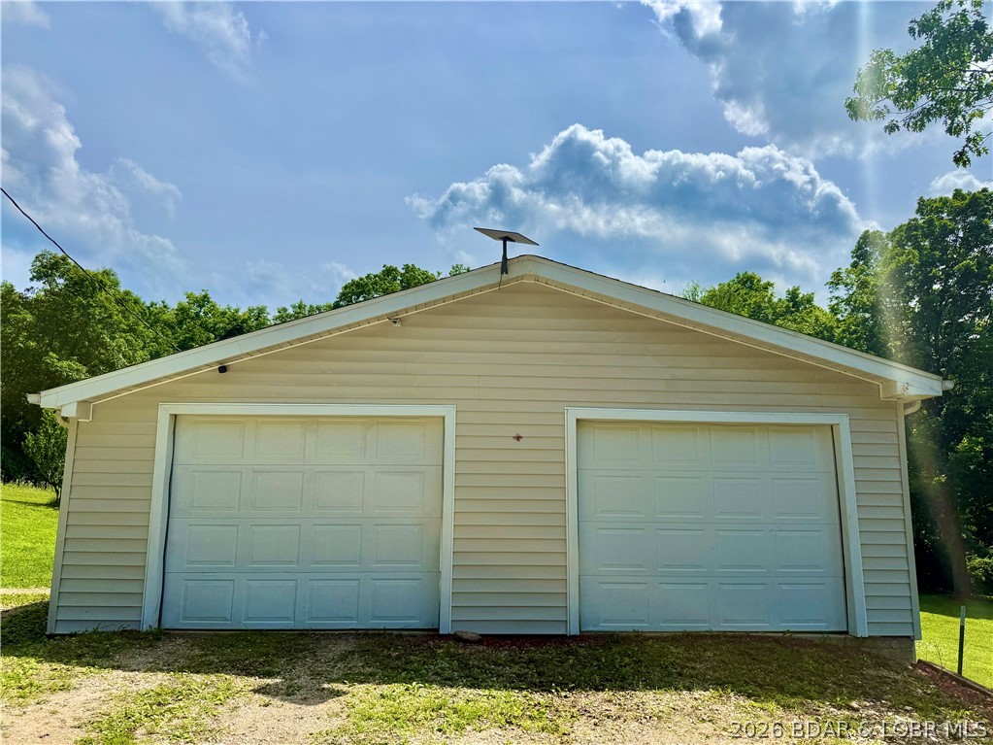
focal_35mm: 24
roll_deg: +1.0
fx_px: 688
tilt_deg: +9.8
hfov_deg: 71.6
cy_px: 372
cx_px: 496
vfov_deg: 56.8
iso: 80
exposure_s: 1/11905
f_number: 1.78
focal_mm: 6.76
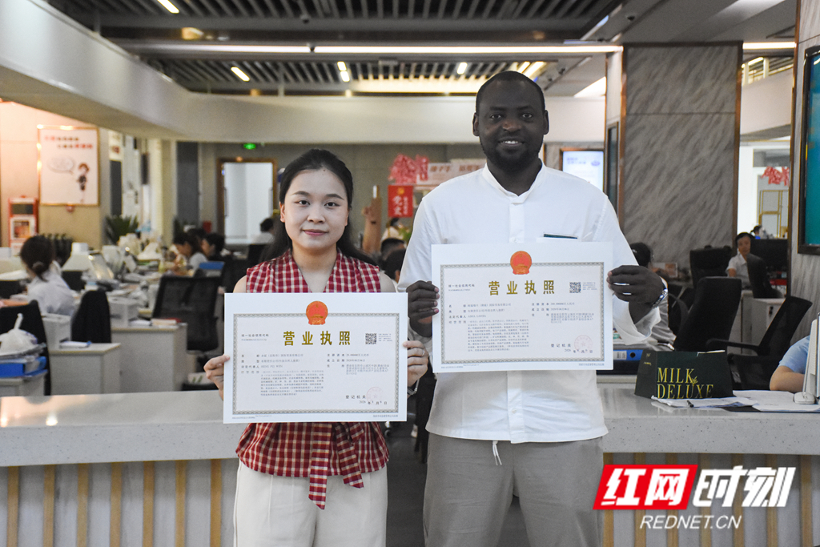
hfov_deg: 29.9
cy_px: 274
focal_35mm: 68
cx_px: 410
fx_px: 1538
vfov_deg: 20.2
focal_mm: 45
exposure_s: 1/320
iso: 4000
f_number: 4.5
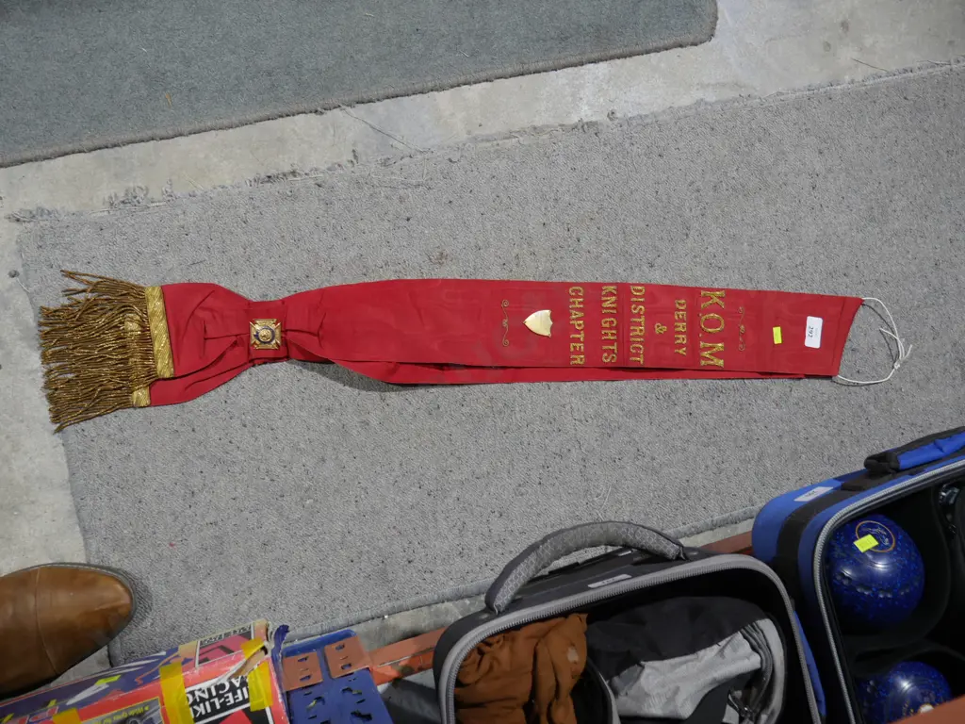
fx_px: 1004
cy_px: 362
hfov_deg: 51.4
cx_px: 482
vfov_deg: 39.7
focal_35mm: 36
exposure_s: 1/60
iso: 400
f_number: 4
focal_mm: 18
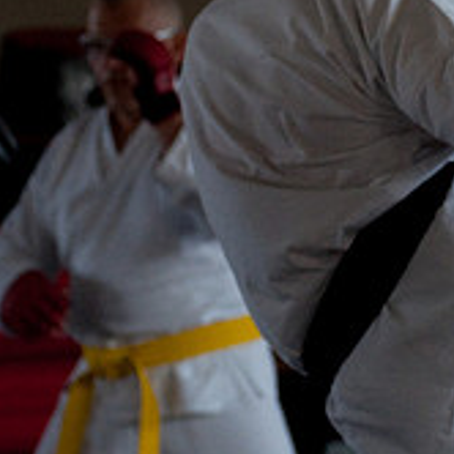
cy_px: 62
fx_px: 7404
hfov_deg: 3.5
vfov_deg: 3.5
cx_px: 659
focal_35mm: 499
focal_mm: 112
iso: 800
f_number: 4.8
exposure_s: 1/200
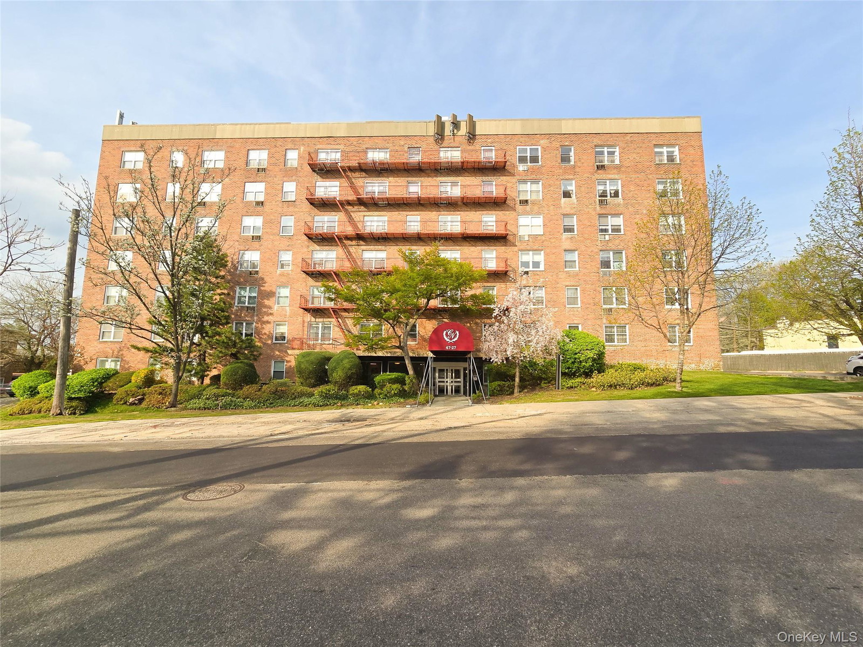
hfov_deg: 106.2
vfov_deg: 89.9
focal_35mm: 13
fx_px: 324
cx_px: 432
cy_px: 324
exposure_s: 1/1500
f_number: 2.2
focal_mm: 2.2
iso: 50
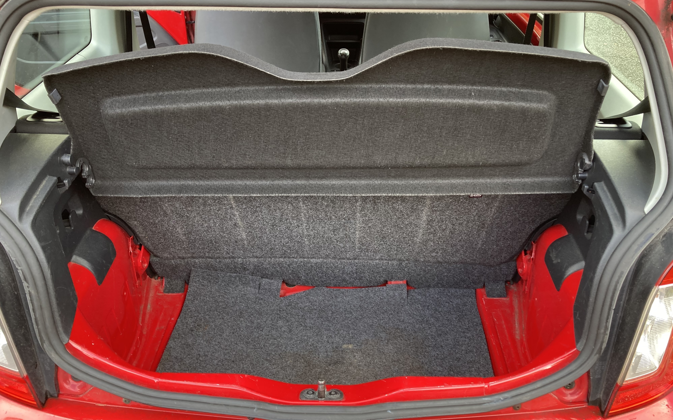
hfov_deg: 62.9
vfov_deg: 41.8
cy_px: 216
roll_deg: -0.1
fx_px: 550
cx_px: 340
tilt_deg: -36.7
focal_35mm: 30
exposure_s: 1/65
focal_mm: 3.99
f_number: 1.8
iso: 80
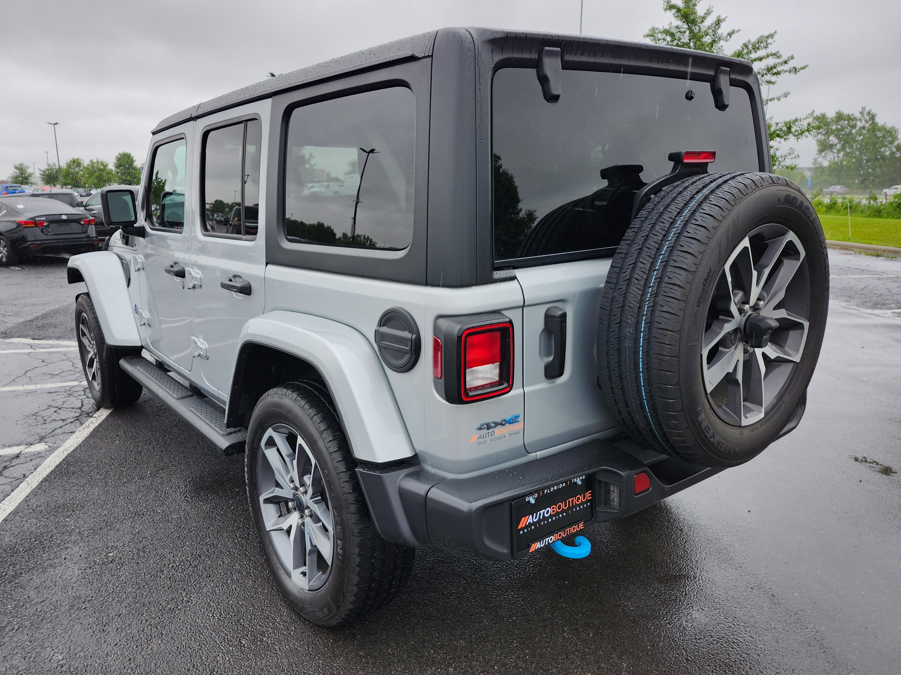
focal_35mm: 25
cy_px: 338
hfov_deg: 69.3
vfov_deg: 54.9
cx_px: 415
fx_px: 651
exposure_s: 1/247
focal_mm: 5.54
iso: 25
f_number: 1.8
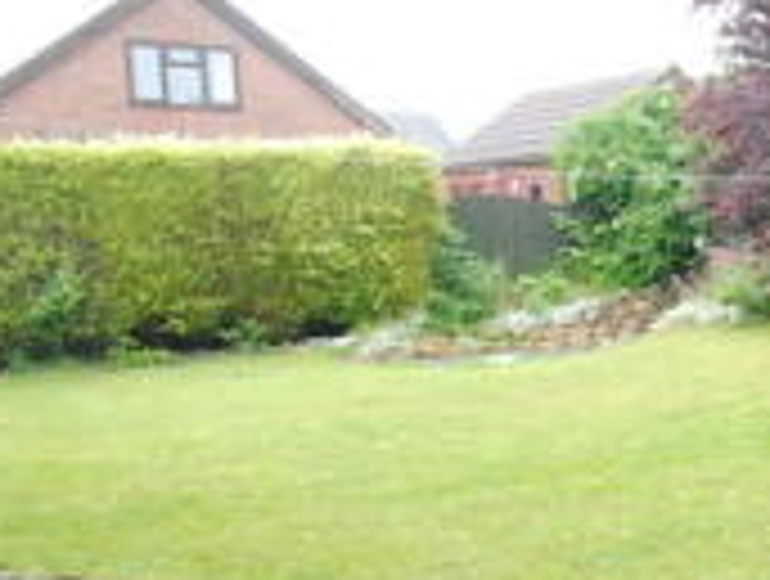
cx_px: 1227
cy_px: 321
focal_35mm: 55
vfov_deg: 26.6
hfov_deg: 24.6
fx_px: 1226
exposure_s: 1/80
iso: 200
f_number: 4.5
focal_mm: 10
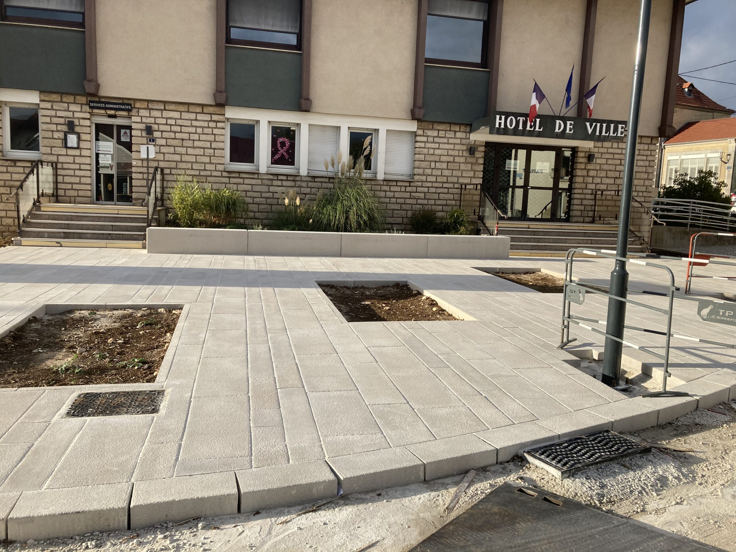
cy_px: 276
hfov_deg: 63.4
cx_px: 368
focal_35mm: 28
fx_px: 595
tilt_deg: -6.1
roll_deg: -2.6
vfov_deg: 49.7
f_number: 1.8
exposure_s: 1/1263
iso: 20
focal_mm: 3.99
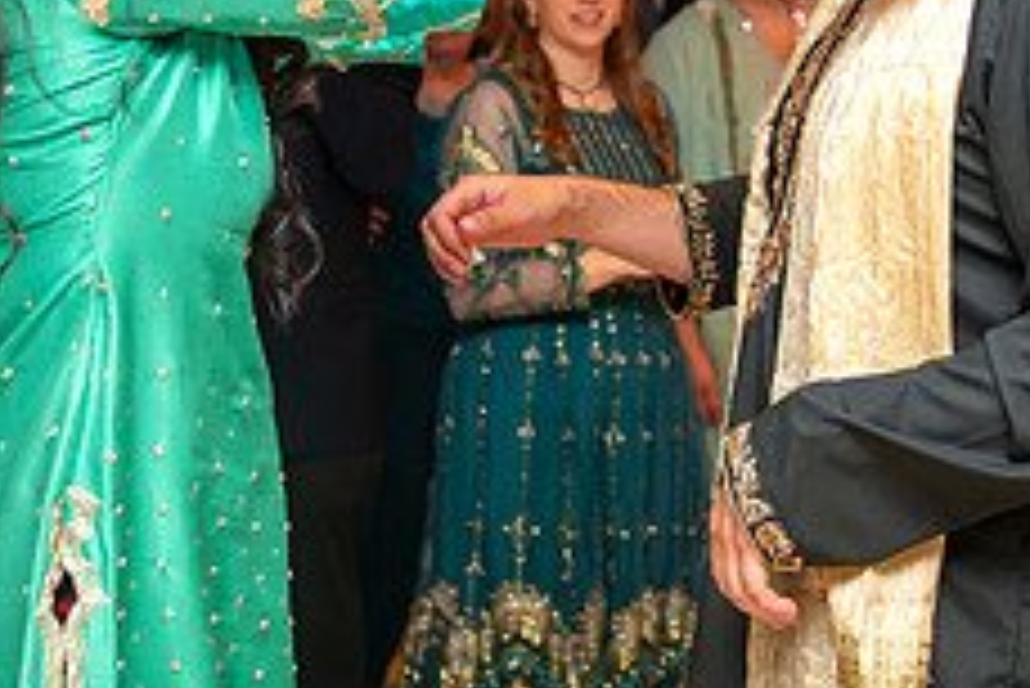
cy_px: 28
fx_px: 2891
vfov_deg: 13.4
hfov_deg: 20.2
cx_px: 515
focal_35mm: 101
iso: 800
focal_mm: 35
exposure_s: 1/160
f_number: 2.8
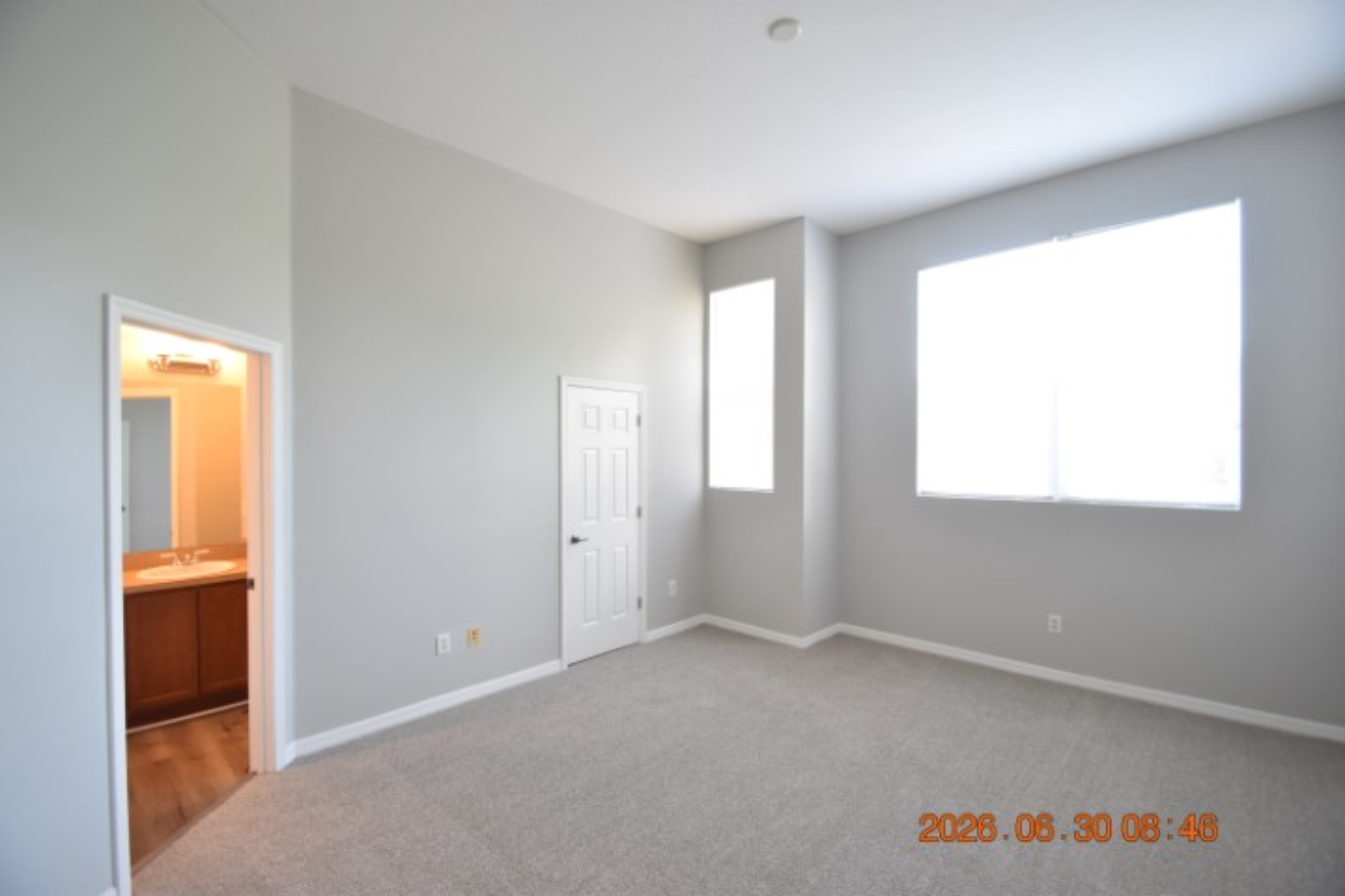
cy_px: 448
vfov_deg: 77.3
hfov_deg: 100.4
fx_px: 560
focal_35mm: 15
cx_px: 672
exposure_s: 1/60
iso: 900
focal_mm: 10
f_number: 3.5
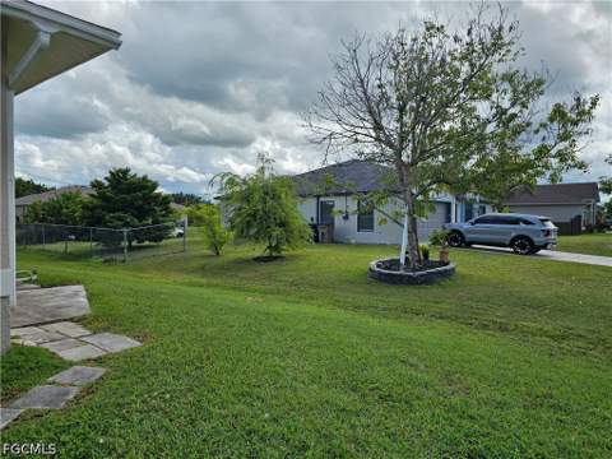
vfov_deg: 58.9
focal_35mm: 23
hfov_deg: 73.9
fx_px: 407
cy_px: 230
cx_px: 306
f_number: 1.7
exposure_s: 1/947
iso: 10
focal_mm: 6.3
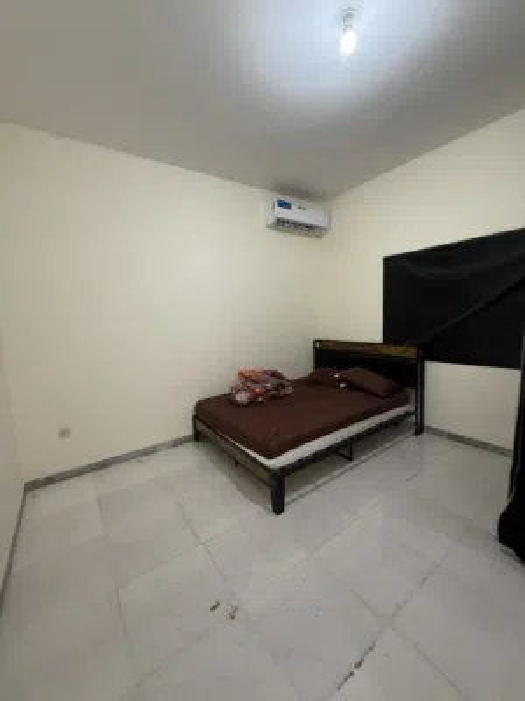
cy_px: 350
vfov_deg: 102.1
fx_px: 283
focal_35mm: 14
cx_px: 262
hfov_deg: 85.7
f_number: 2.2
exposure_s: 1/50
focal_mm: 2.22
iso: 250
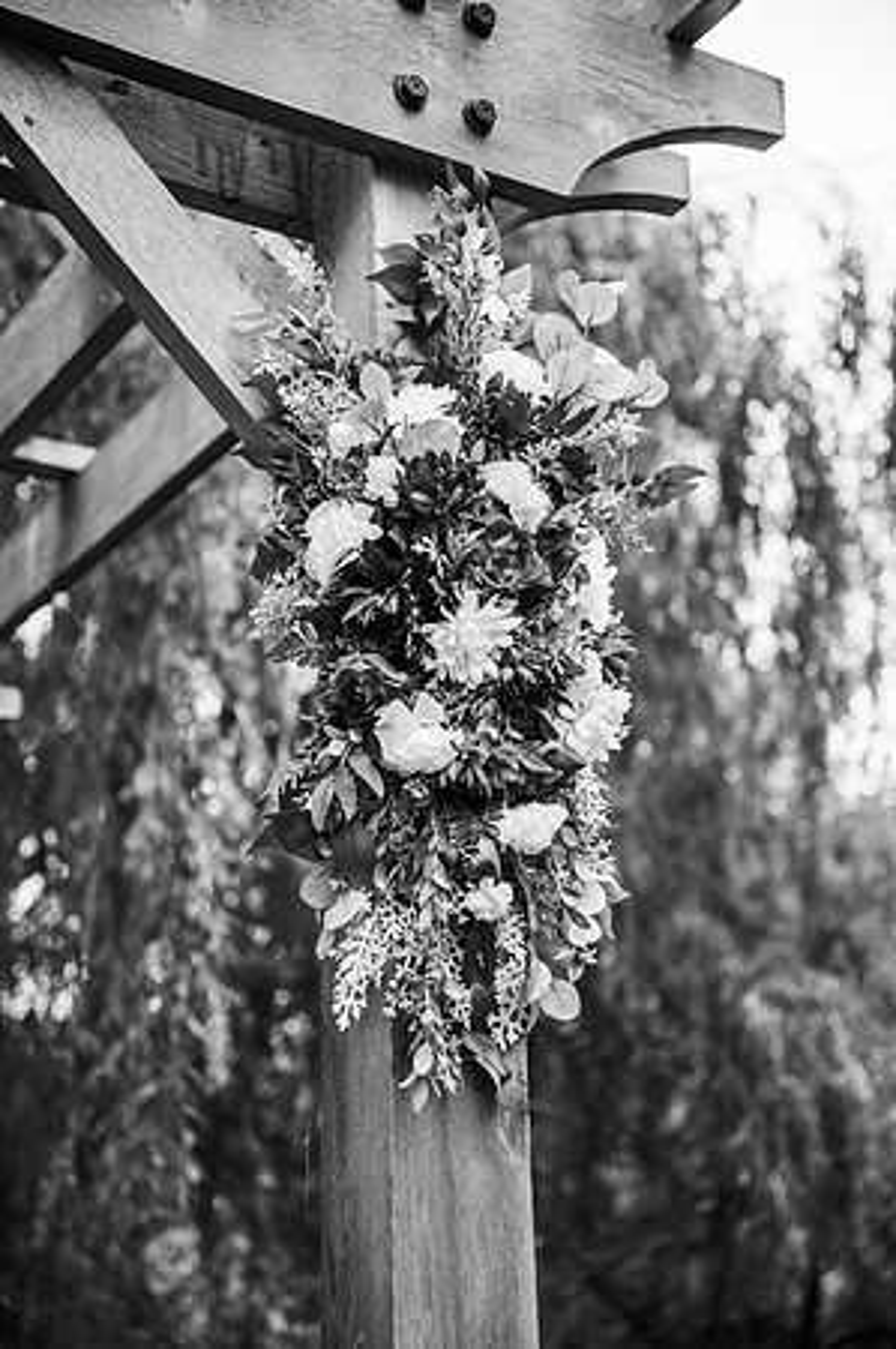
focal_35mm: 57
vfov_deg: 35.1
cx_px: 448
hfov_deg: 23.7
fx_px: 2133
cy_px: 674
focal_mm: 57
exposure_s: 1/1000
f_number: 2.8
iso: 200
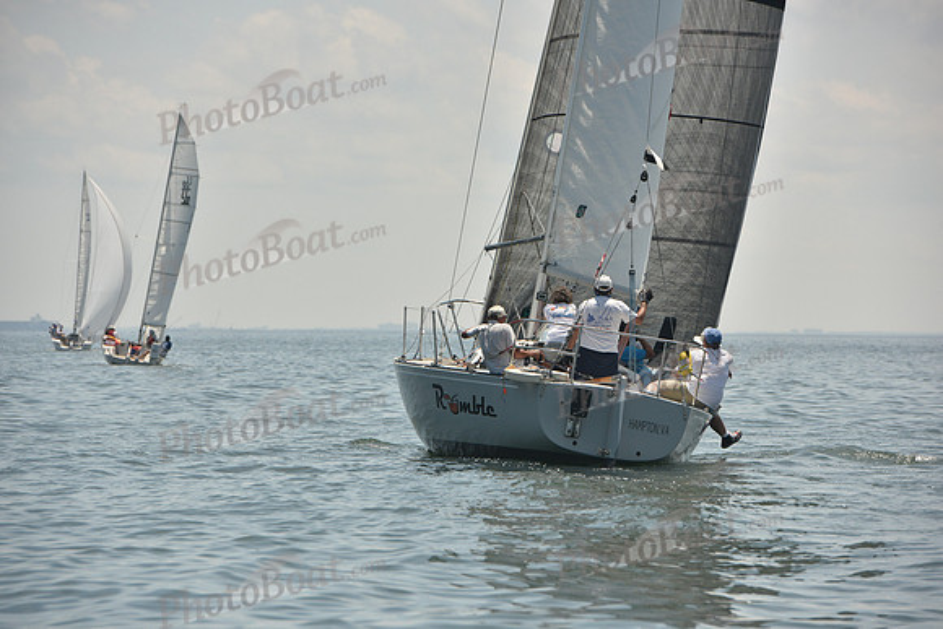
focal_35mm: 200
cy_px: 314
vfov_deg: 6.9
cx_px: 472
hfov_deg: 10.3
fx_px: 5240
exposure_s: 1/800
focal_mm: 200
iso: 320
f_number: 8
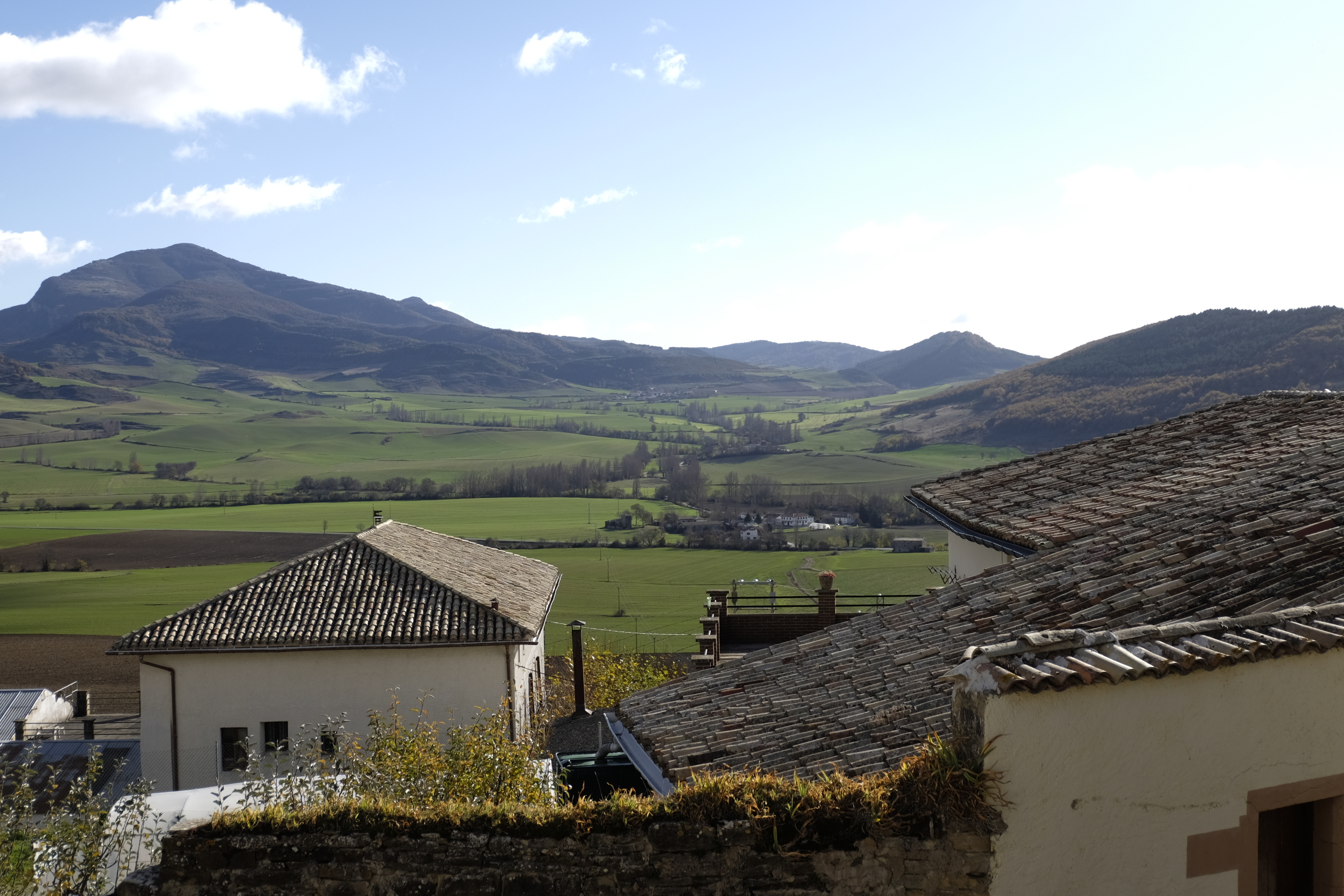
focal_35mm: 44
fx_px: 1643
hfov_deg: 44.5
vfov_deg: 30.5
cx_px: 672
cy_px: 448
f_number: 4.7
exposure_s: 1/680
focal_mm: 29.5
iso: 100
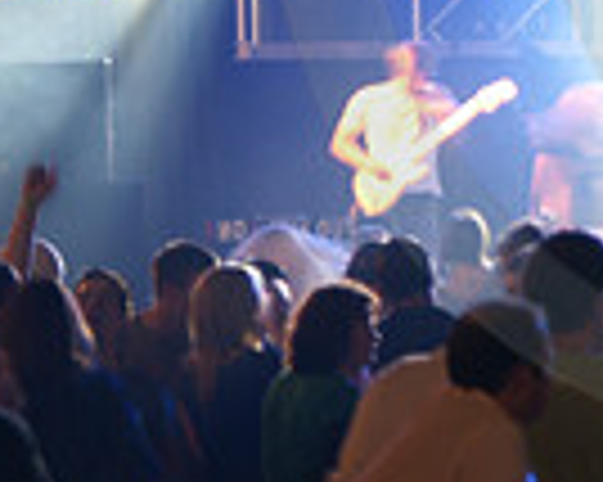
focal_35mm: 274
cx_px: 846
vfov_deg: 5.6
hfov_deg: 7.0
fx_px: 4887
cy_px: 11
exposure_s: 1/3
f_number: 2.8
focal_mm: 45
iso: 100
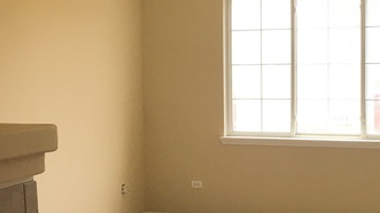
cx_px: 261
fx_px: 614
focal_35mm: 61
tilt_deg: -3.6
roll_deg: -0.2
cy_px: 101
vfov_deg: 19.7
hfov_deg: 34.0
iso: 32
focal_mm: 4.15
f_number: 2.2
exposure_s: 1/30
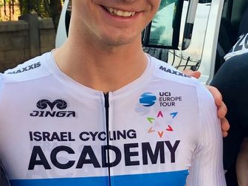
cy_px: 138
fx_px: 716
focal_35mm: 100
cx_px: 161
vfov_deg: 14.7
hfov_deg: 19.6
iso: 32
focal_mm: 3.99
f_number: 1.8
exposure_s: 1/120
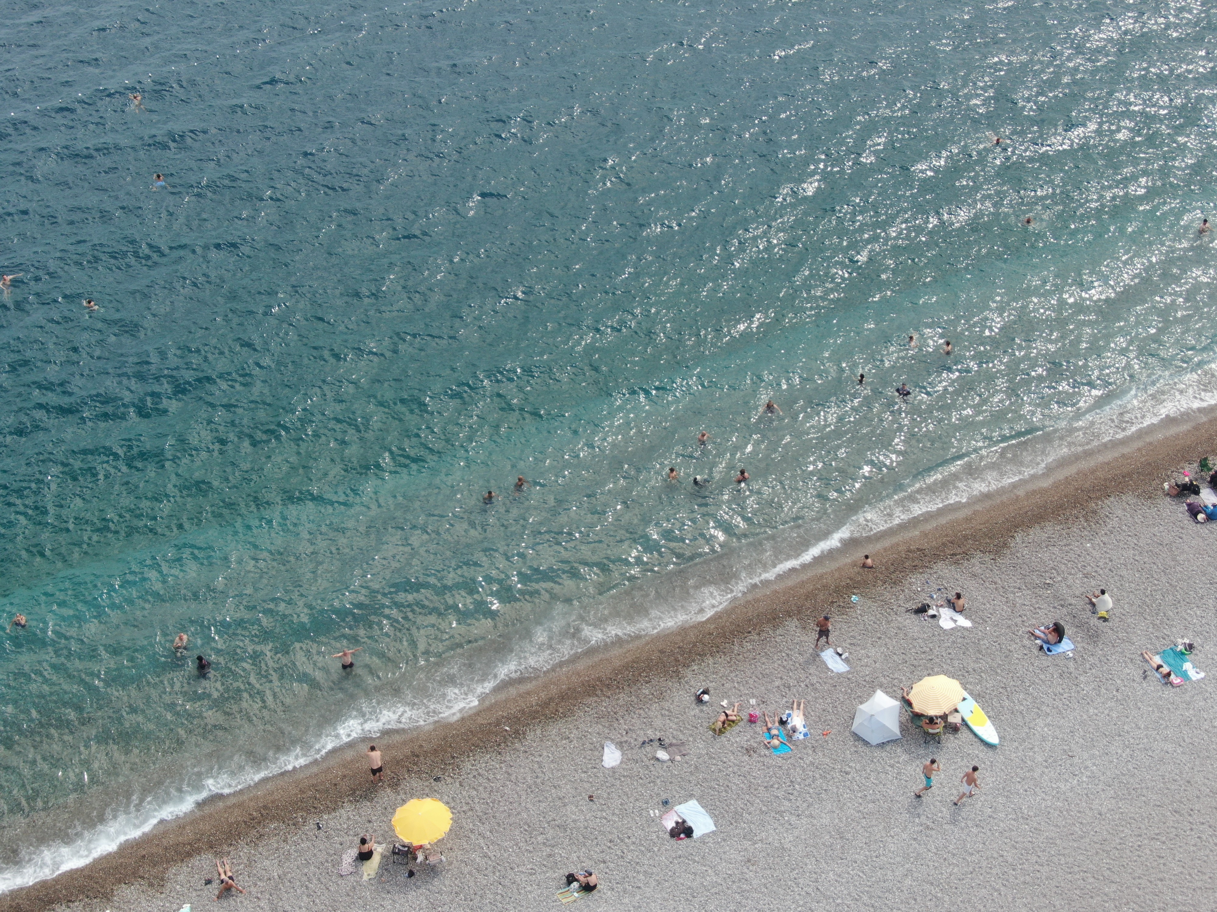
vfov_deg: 30.3
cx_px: 608
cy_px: 456
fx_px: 1688
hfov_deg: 39.7
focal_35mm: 48
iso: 100
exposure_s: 1/320
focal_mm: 8.6
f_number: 3.8
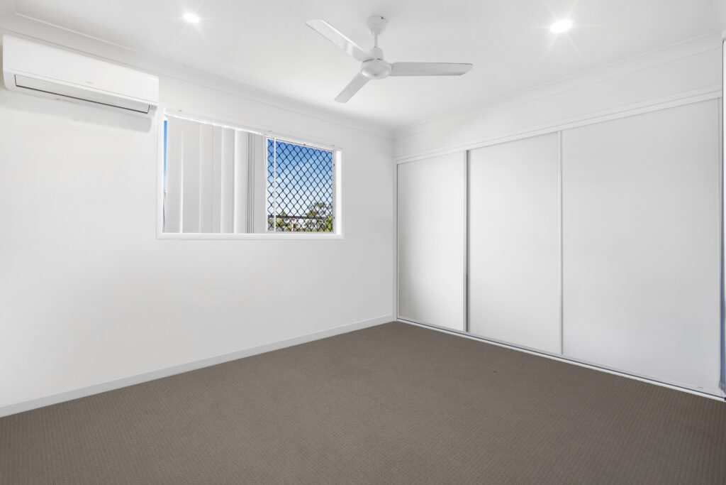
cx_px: 363
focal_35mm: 16
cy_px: 242
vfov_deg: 73.8
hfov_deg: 96.7
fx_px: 323
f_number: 7.1
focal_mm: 16
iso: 800
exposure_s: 1/8
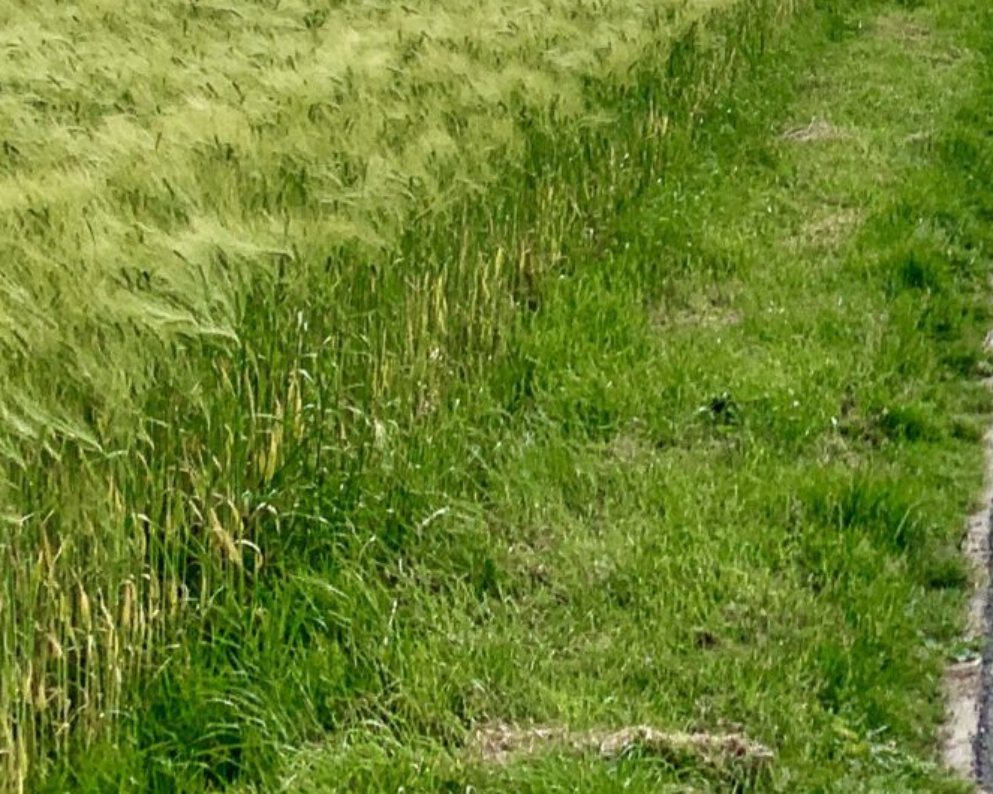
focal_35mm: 98
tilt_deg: -0.6
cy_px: -186
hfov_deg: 18.8
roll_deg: -0.8
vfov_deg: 15.1
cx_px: 1096
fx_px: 2879
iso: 25
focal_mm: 4.25
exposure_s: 1/6452
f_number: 1.8
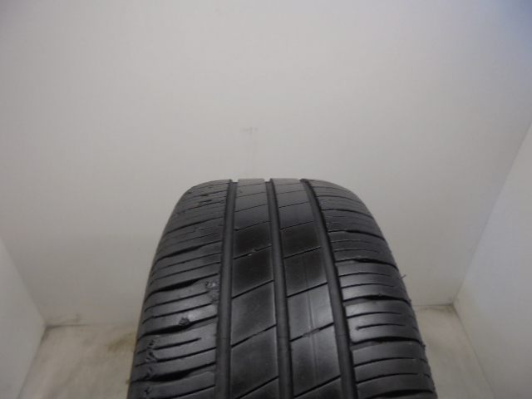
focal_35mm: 26
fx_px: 400
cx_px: 266
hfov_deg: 67.3
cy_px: 200
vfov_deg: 53.1
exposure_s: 1/30
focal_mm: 4.6
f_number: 3.5
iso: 100
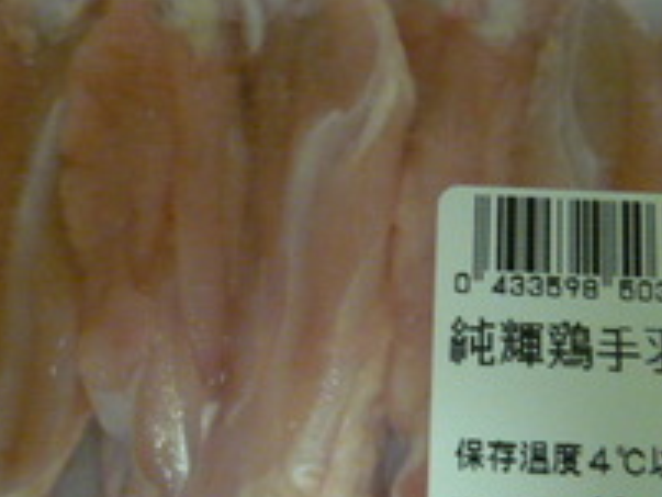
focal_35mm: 69
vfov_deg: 21.3
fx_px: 1320
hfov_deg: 28.1
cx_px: 405
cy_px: 301
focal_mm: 5.5
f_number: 2.8
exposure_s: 1/8
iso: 400
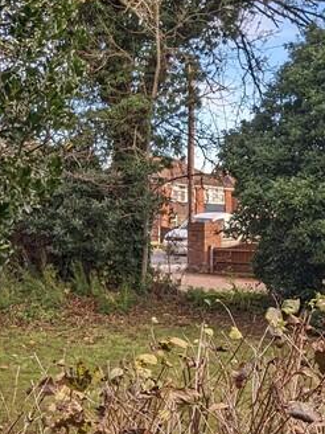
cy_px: 222
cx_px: 242
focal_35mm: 50
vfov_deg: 38.2
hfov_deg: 28.7
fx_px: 626
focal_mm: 2.35
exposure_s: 1/388
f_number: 2.2
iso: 46
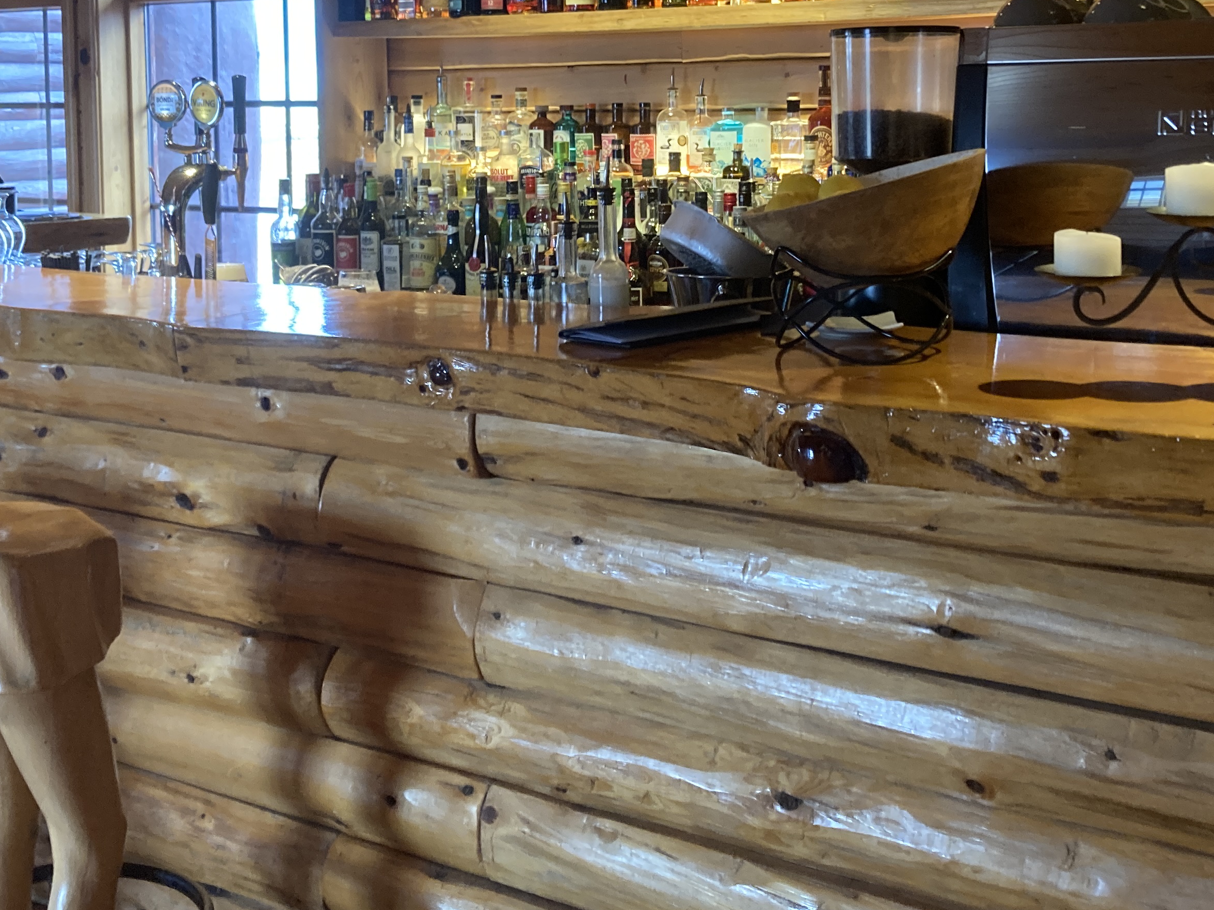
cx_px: 583
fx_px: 1683
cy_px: 178
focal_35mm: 48
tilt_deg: -3.1
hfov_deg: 39.7
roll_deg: +2.7
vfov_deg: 29.6
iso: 160
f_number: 1.8
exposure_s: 1/50
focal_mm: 3.99
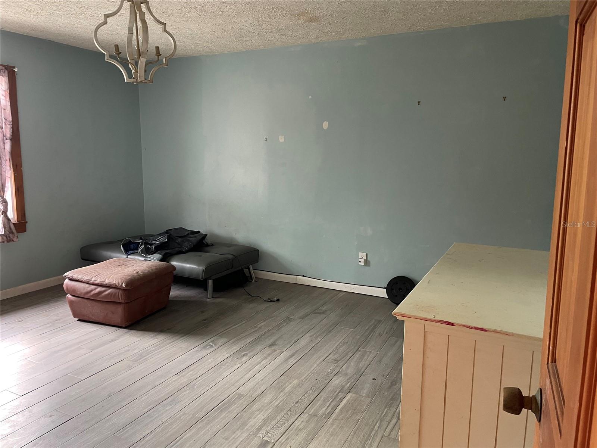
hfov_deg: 67.3
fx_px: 448
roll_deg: -0.7
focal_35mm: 26
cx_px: 298
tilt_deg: -8.8
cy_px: 224
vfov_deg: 53.1
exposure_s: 1/60
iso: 200
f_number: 1.6
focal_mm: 4.2
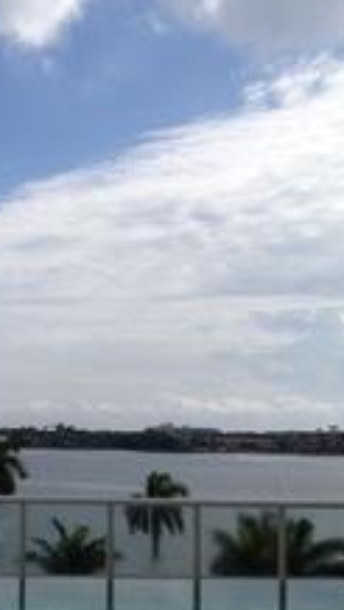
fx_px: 1132
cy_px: 350
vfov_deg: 30.1
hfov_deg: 16.6
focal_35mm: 70
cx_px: -64
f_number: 2.4
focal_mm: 4.28
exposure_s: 1/3460
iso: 50
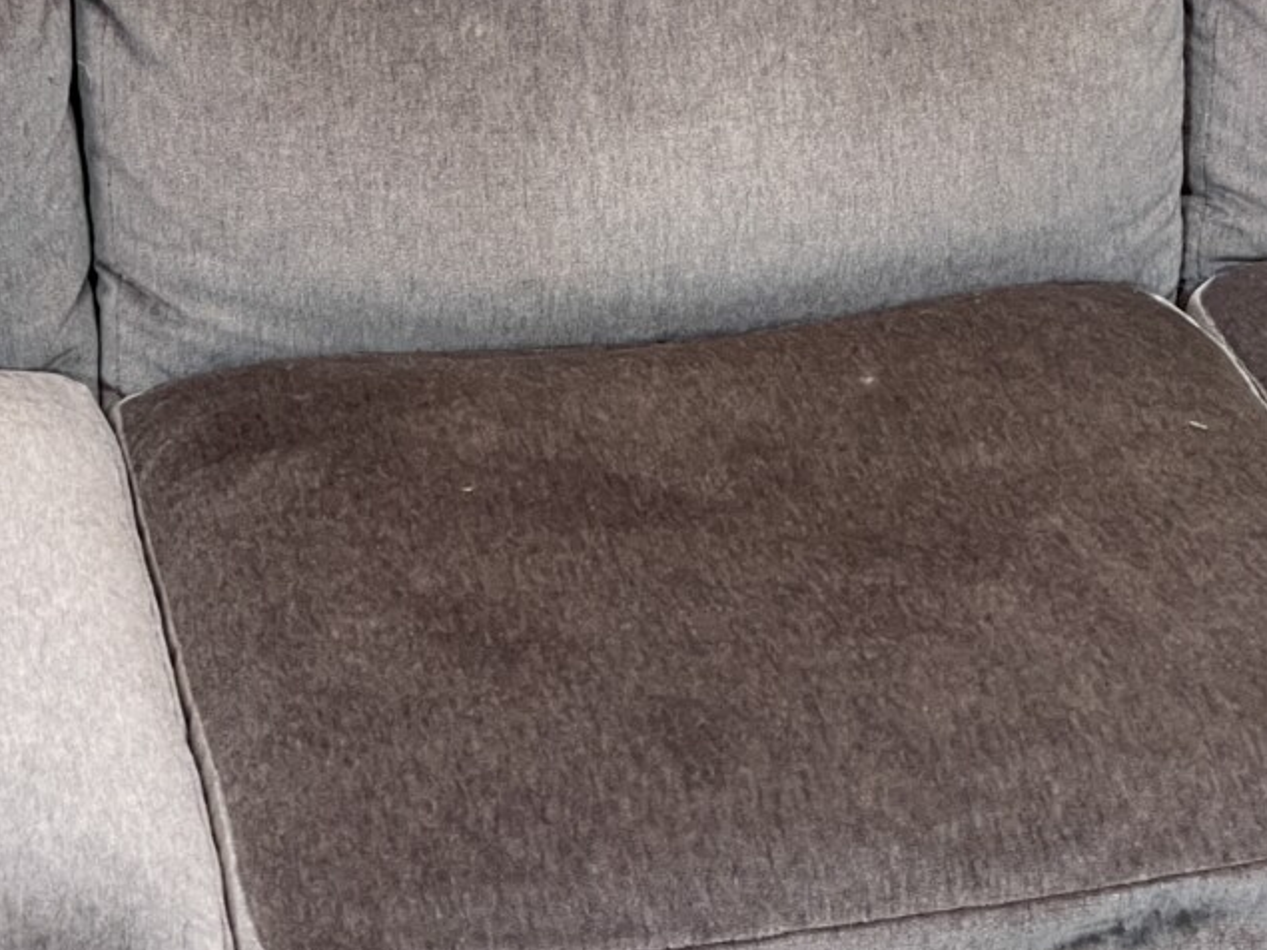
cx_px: 826
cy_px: 170
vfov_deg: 12.2
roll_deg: -1.4
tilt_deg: -21.6
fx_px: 4428
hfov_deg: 16.3
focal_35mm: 121
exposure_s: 1/50
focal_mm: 7.5
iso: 250
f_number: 2.2
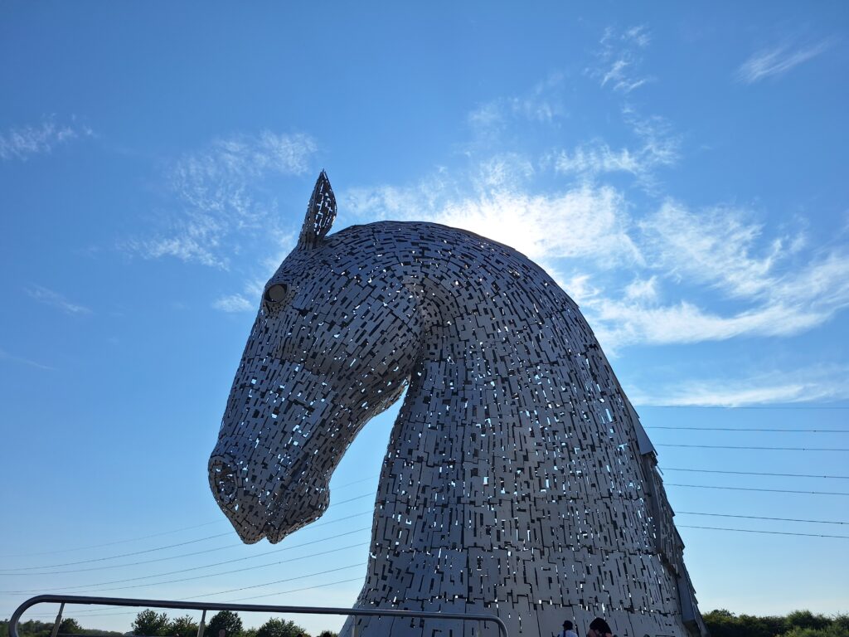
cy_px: 318
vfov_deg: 58.9
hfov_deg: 73.9
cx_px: 424
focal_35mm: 23
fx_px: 564
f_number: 1.8
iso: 40
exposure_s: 1/8621
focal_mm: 5.54
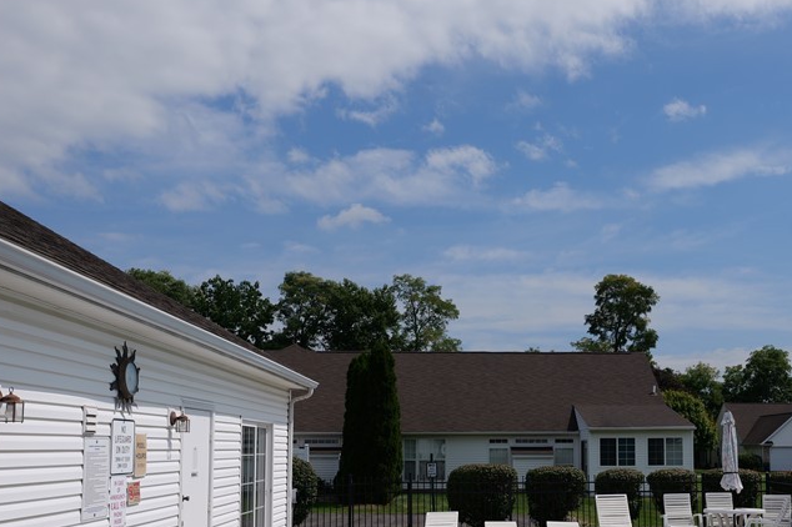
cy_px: 386
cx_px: 542
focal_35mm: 36
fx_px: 792
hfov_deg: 51.9
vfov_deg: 36.1
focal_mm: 21
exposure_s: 1/800
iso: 100
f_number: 7.1
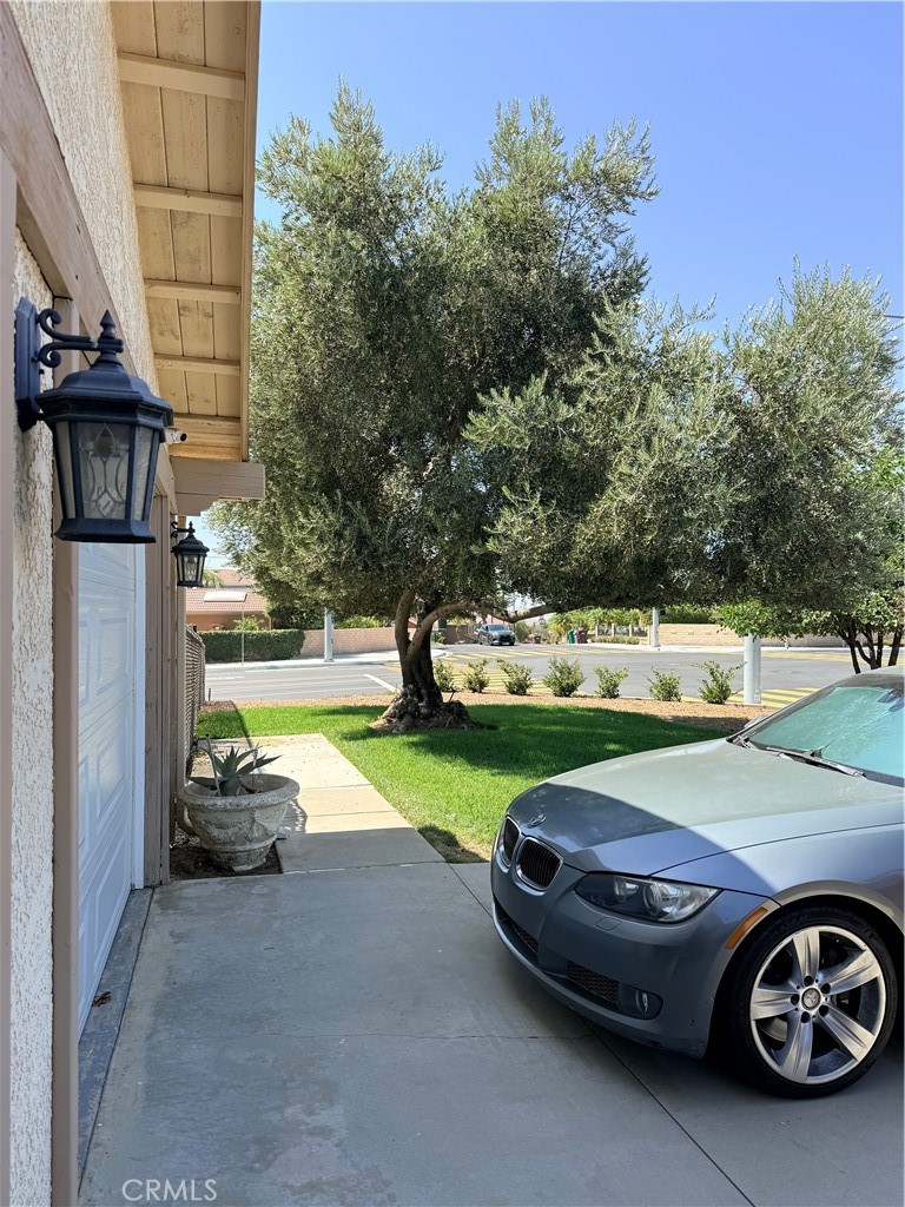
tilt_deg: +0.3
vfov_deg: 71.6
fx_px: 837
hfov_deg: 56.8
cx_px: 452
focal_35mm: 24
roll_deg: +0.7
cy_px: 604
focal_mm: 6.76
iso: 80
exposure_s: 1/1855
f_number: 1.78
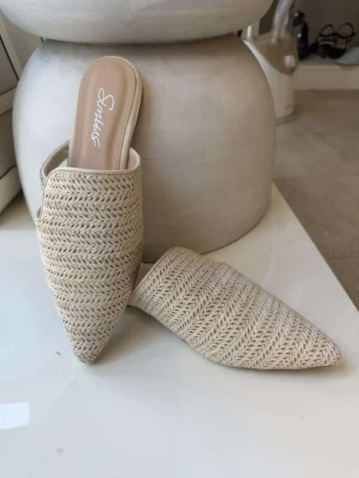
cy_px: 239
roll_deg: -0.1
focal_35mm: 24
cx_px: 180
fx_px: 332
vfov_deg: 71.6
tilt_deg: -36.8
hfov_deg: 56.8
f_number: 1.78
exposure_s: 1/121
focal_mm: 6.76
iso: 64
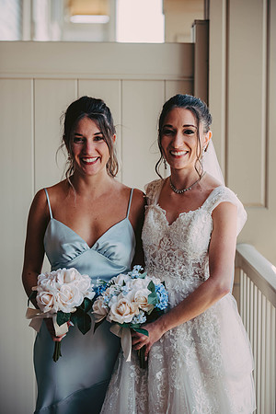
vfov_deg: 20.0
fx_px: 1173
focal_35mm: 102
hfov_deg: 13.4
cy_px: 207
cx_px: 138
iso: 320
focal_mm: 102
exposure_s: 1/250
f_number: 2.8
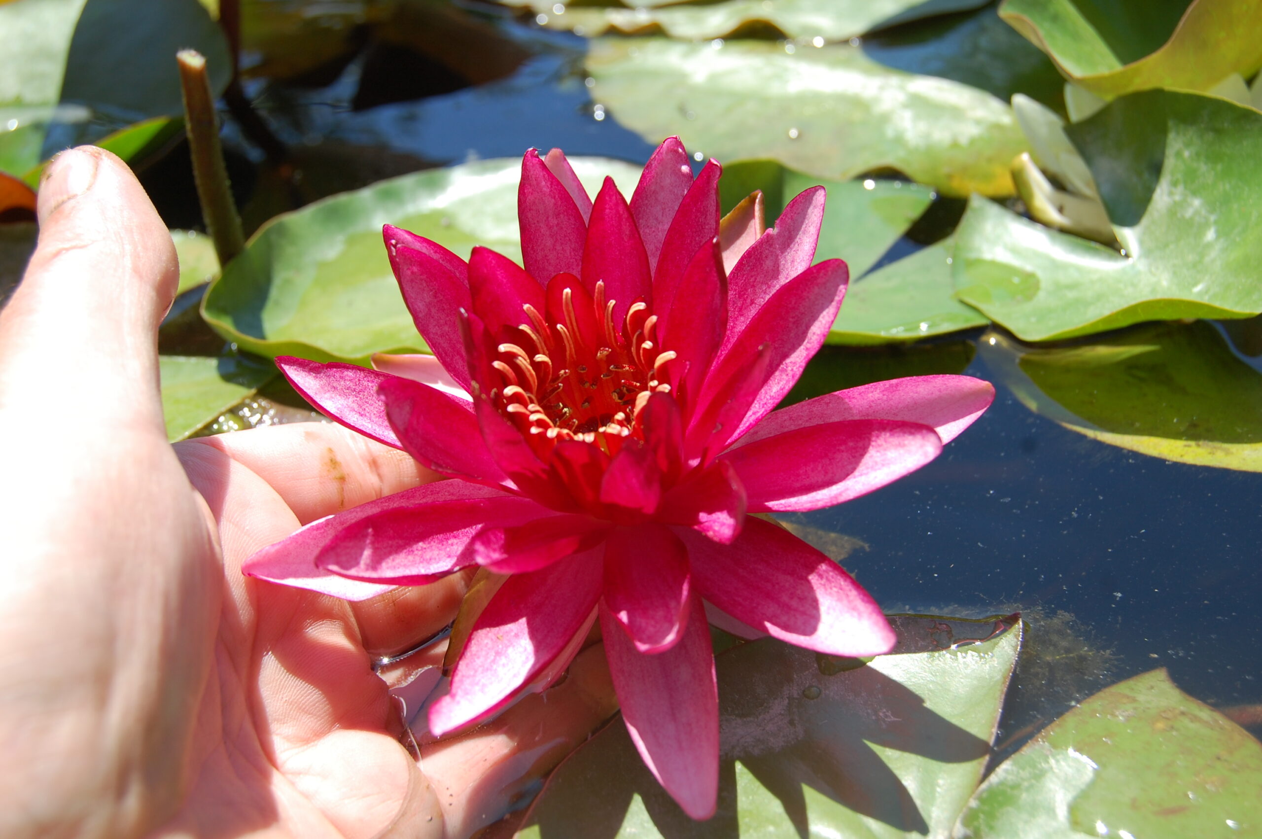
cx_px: 631
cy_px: 420
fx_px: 1786
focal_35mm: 51
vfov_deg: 26.4
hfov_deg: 38.9
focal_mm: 34
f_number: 8
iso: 200
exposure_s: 1/250
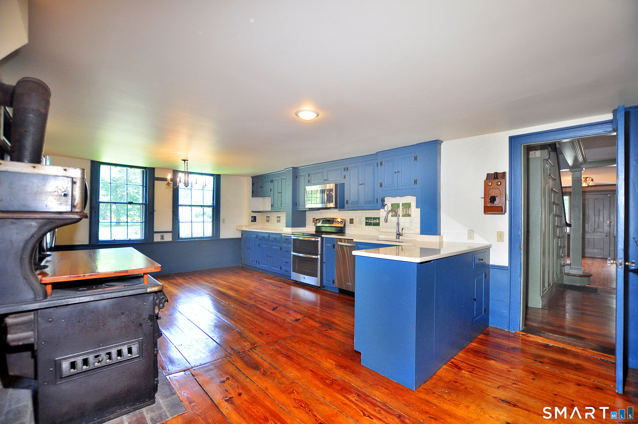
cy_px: 212
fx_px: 266
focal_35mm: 15
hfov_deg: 100.5
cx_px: 319
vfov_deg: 77.2
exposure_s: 1/125
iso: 800
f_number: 4
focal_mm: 10
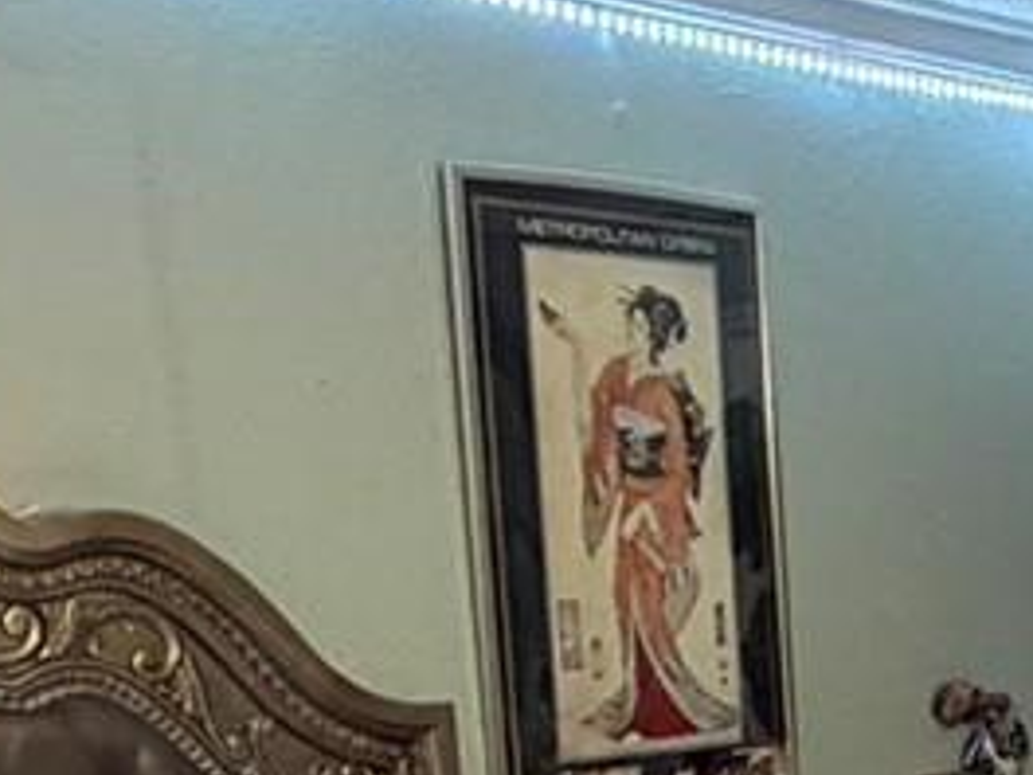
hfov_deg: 22.0
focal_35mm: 85
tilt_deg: -10.2
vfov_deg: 16.1
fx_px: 2537
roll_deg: +3.9
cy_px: 1100
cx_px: 1072
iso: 400
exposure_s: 1/60
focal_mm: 2.22
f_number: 2.2
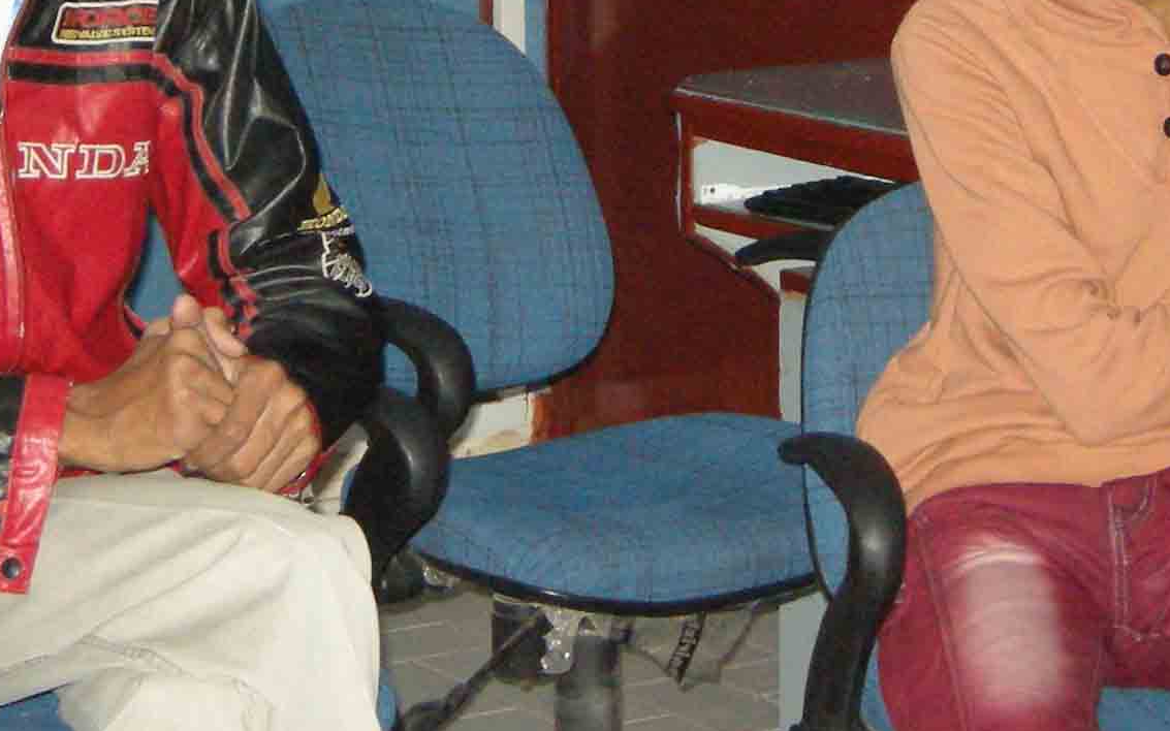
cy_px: -29
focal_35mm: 131
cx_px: 801
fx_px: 4177
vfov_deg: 9.9
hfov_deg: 15.9
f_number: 2.7
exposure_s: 1/60
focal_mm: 7.5
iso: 352
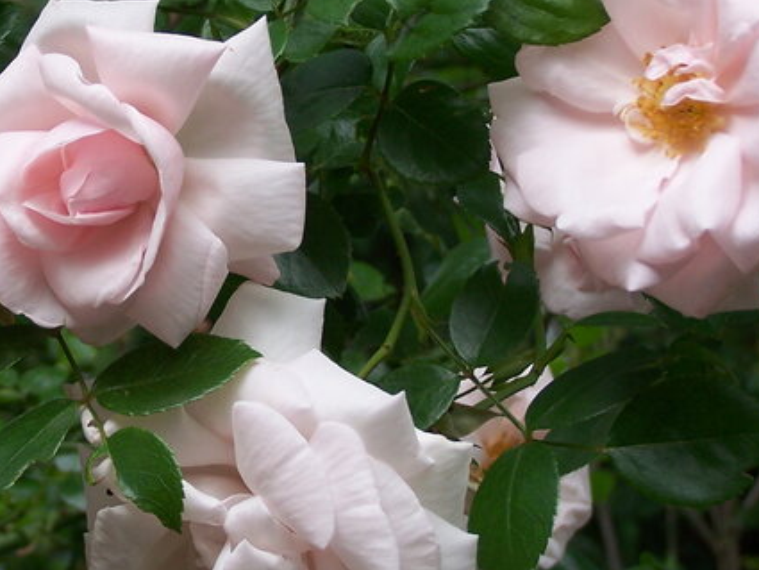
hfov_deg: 15.6
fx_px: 2763
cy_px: 193
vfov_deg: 11.8
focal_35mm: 126
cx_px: 211
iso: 80
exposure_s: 1/250
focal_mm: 11.1
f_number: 3.2
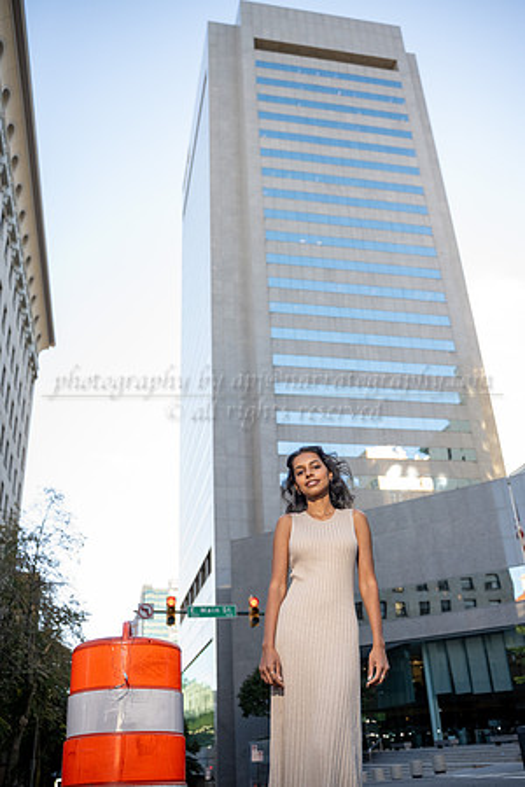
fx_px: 711
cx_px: 262
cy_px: 394
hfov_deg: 40.5
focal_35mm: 32
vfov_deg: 58.0
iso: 400
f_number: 2.8
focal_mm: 32.5
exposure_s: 1/1000
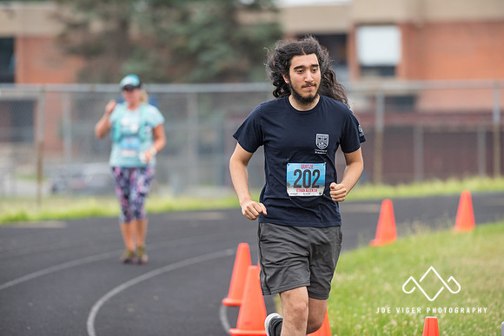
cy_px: 147
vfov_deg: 6.1
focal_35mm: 227
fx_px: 3178
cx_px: 278
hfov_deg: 9.1
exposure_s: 1/4000
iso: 800
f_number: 2.8
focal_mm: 200
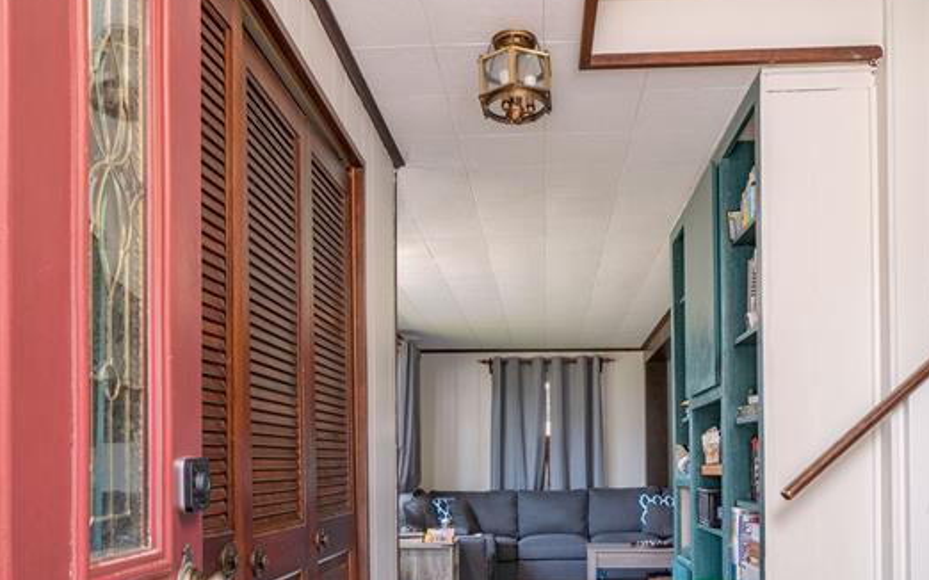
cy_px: 466
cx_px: 509
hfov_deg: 59.6
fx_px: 810
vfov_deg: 37.9
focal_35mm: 32
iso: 640
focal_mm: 10.8
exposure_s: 1/250
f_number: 6.4
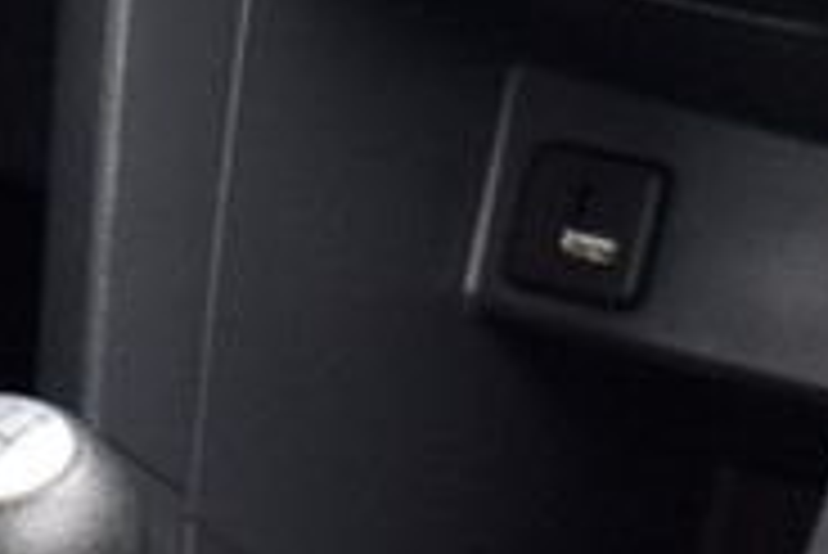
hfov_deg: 8.2
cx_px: 9
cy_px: -867
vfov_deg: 5.3
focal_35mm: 251
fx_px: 5777
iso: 400
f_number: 5
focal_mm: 22
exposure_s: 1/100
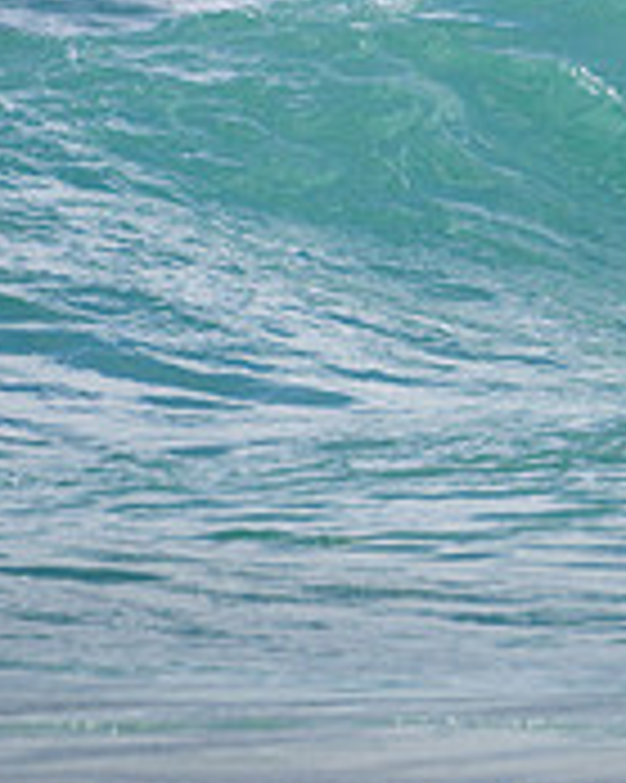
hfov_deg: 0.8
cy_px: 97
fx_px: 44527
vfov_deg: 1.0
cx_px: 1355
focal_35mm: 1921
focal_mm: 500
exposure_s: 1/2000
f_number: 5.6
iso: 90
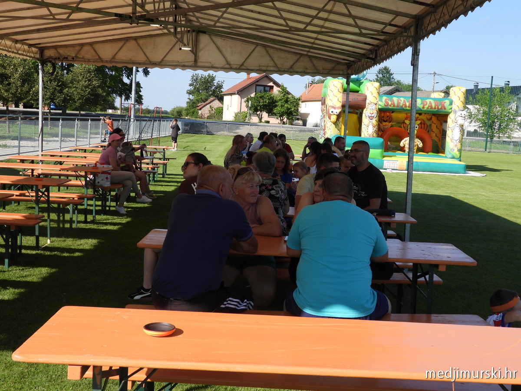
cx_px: 260
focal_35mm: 44
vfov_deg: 32.9
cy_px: 196
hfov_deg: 42.9
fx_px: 662
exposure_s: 1/1000
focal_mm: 7.9
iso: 100
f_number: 3.2
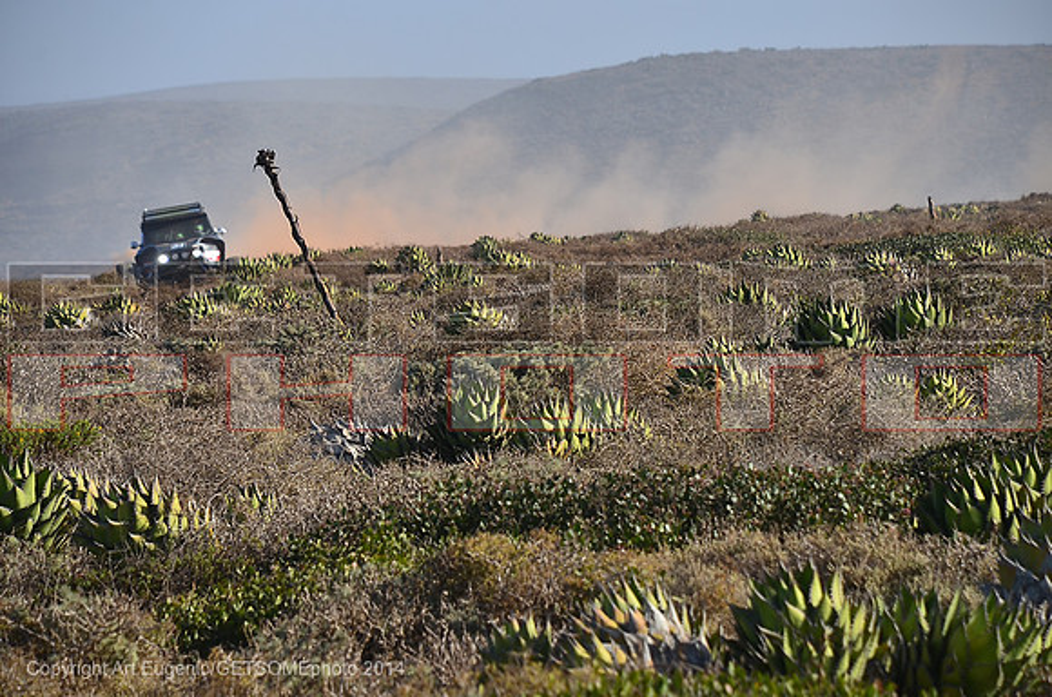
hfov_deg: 10.2
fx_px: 5905
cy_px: 348
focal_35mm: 202
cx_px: 526
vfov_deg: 6.8
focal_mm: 135
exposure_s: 1/500
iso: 200
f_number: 7.1
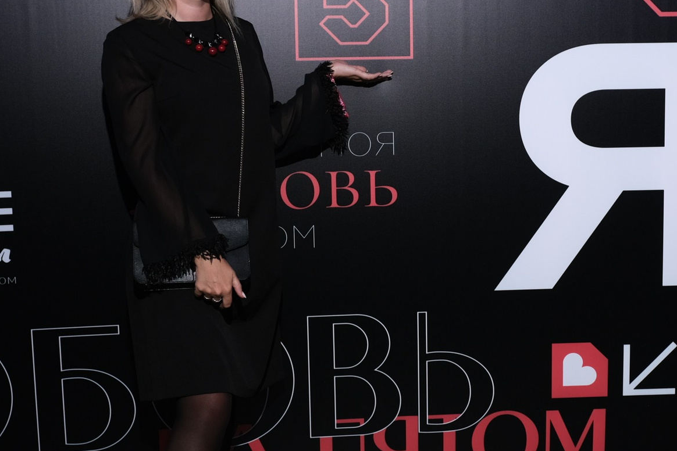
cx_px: 390
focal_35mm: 55
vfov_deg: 24.5
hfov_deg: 36.2
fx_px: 1034
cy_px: 169
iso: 400
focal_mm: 16.5
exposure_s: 1/125
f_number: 4
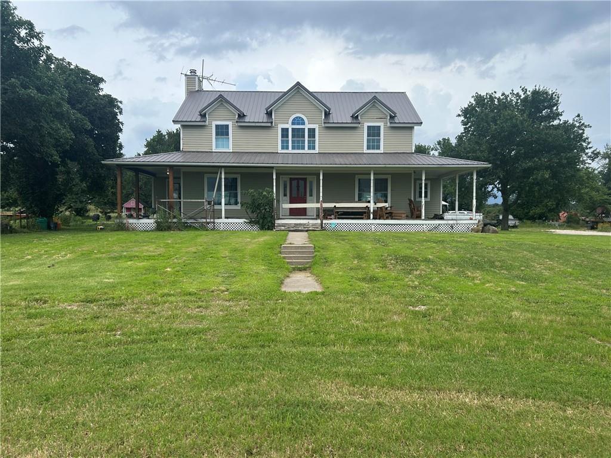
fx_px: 459
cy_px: 229
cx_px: 306
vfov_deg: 53.1
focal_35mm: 26
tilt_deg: -1.6
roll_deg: -0.2
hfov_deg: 67.3
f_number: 1.5
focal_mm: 5.7
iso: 50
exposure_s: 1/1724
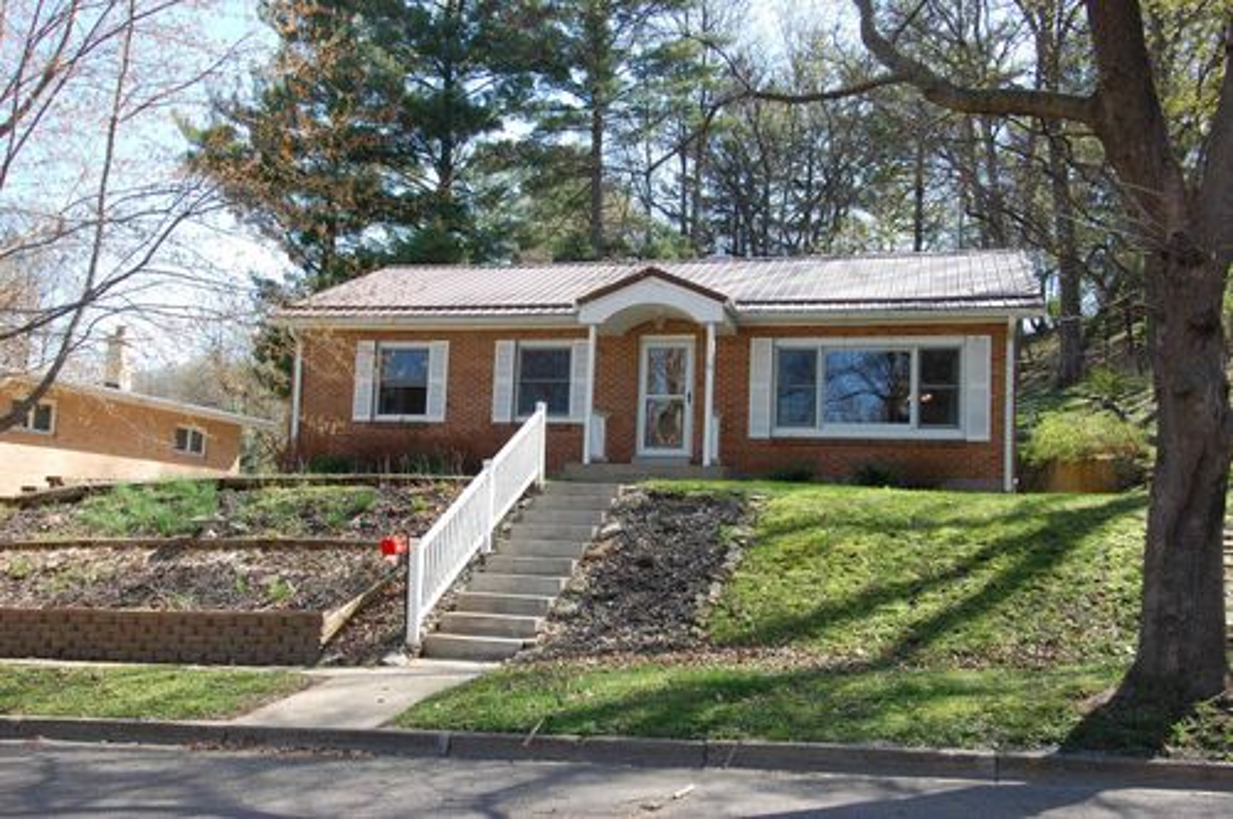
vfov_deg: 39.9
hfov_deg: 57.3
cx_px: 616
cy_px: 410
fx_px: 1129
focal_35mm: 33
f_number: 7.1
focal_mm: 22
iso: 200
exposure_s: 1/200
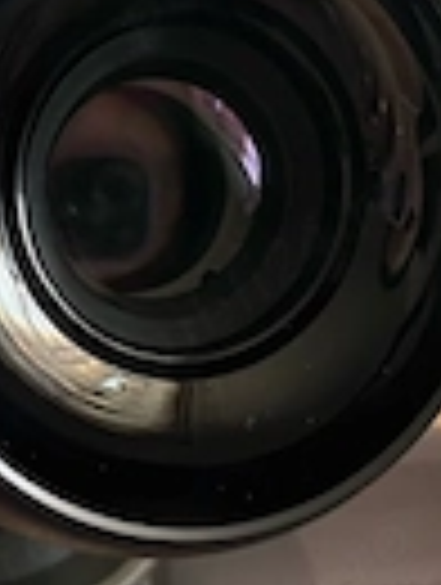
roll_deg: -12.1
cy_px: 333
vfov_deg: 24.4
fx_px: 1354
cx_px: 4
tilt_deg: -41.0
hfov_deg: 18.1
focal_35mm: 80
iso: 640
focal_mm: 5.1
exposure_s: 1/31
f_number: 1.6
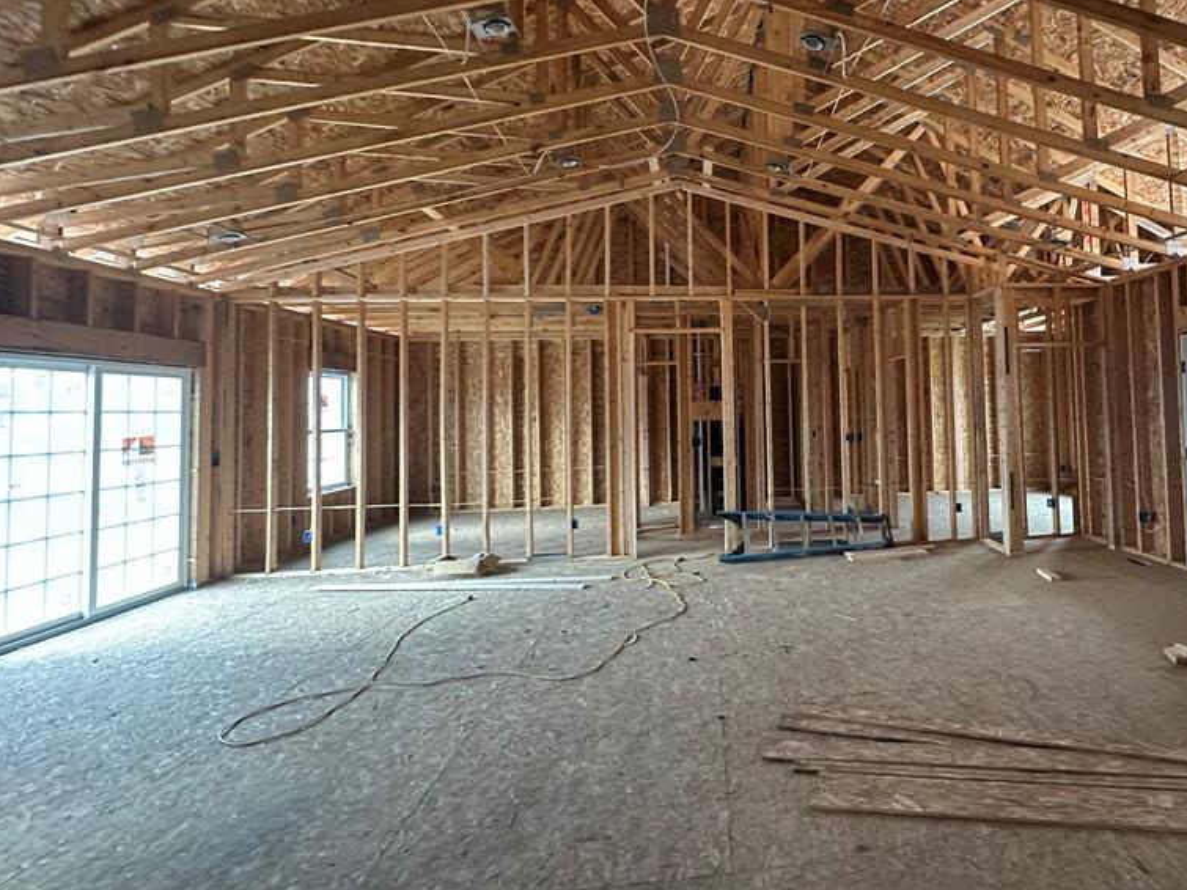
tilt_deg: +3.4
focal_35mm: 19
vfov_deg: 68.3
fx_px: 651
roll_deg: +1.4
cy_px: 377
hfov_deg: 82.3
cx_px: 775
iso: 500
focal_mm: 2.22
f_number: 2.2
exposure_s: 1/60
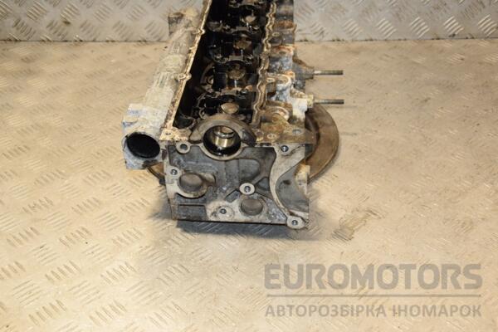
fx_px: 705
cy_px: 166
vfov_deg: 26.5
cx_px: 249
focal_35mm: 51
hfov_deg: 38.9
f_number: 7.1
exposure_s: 1/200
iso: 800
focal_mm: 34
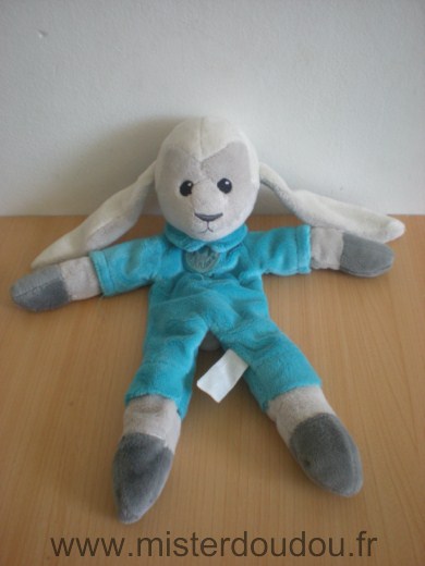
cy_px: 283
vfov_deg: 49.0
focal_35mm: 38
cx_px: 212
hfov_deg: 37.7
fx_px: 622
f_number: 3.1
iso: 200
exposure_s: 1/28.2
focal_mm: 6.3
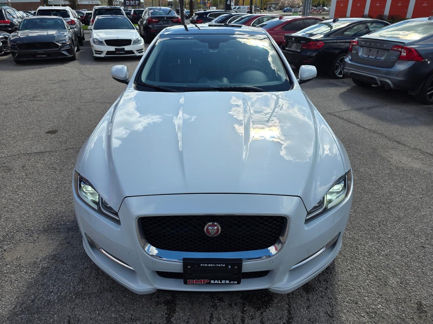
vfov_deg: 58.9
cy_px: 162
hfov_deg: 73.9
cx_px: 216
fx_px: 288
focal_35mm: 23
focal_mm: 6.3
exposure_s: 1/3972
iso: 80
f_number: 1.7
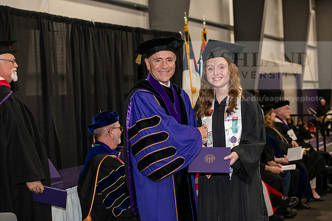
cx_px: 166
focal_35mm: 70
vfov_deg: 19.5
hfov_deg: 28.8
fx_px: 646
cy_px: 110
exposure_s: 1/200
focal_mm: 70
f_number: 5
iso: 2500
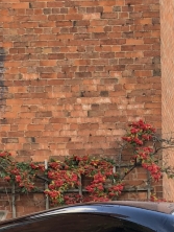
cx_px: 208
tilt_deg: -2.2
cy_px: 388
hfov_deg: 11.3
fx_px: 863
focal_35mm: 129
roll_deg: +0.5
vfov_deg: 13.9
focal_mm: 4
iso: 40
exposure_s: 1/120
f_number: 1.8
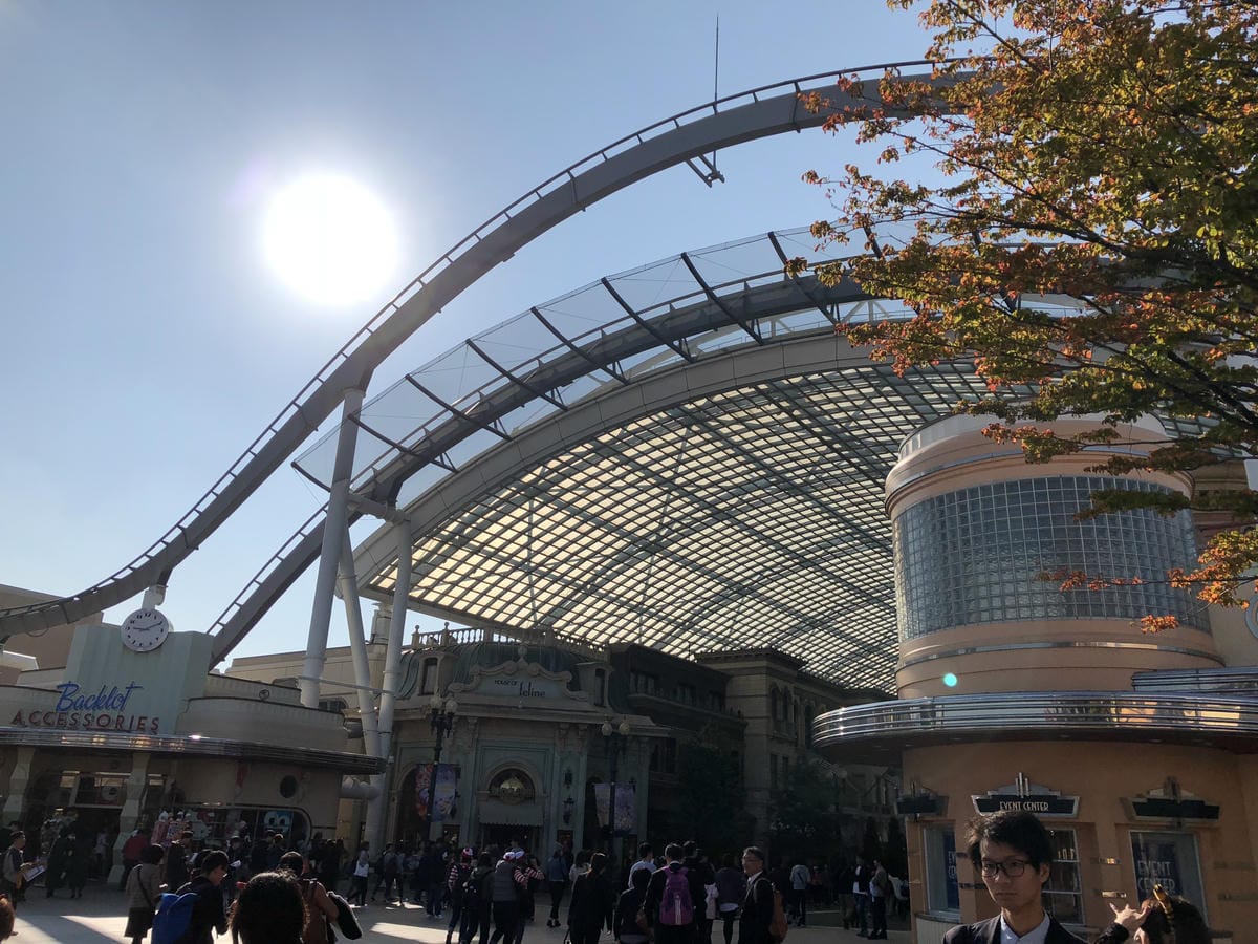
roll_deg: -4.8
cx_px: 629
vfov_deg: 48.2
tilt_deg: +23.0
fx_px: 1054
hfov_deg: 61.7
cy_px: 472
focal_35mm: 29
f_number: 1.8
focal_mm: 3.99
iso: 20
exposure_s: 1/6098
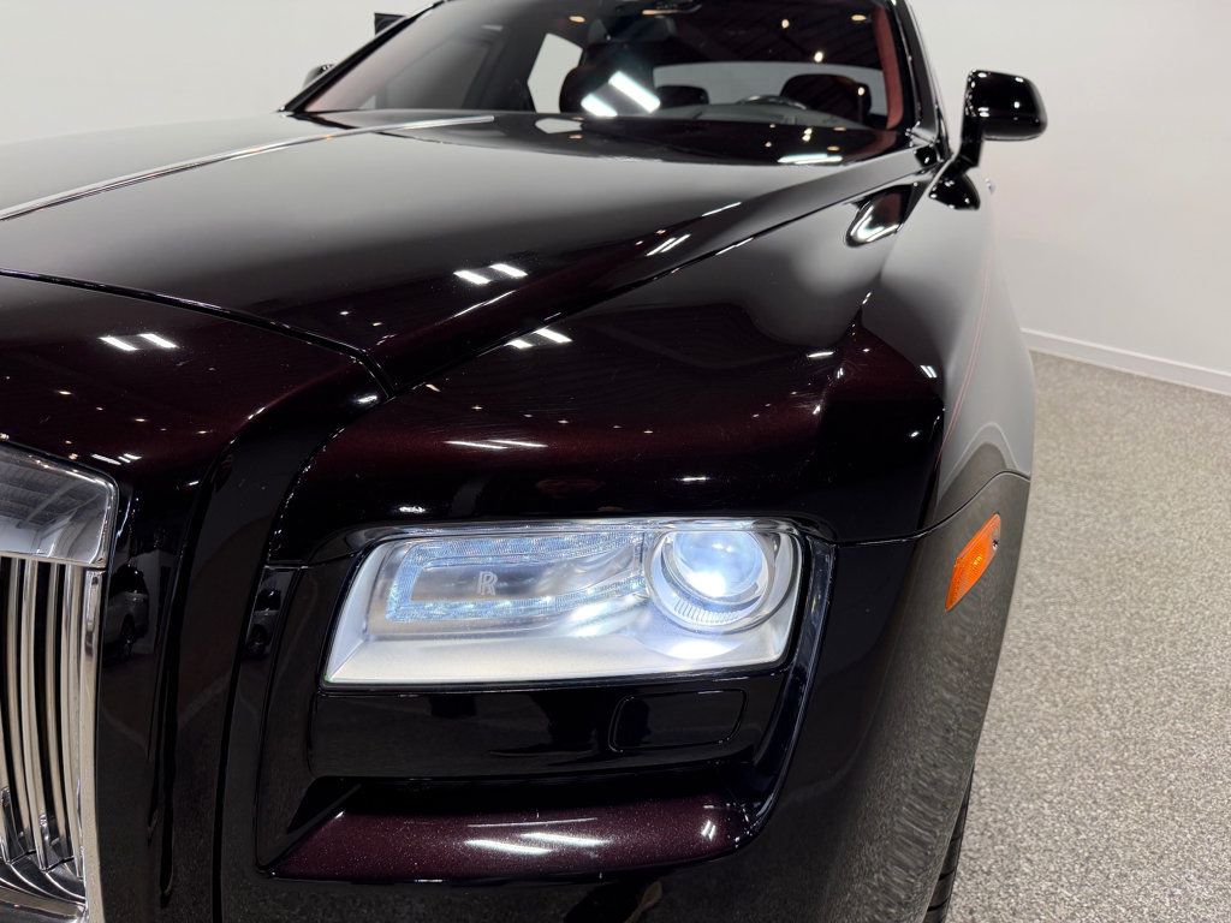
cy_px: 462
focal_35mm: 24
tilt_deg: -20.7
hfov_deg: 71.6
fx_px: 853
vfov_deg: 56.8
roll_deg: -2.8
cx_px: 616
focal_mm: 6.76
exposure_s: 1/211
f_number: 1.78
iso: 125
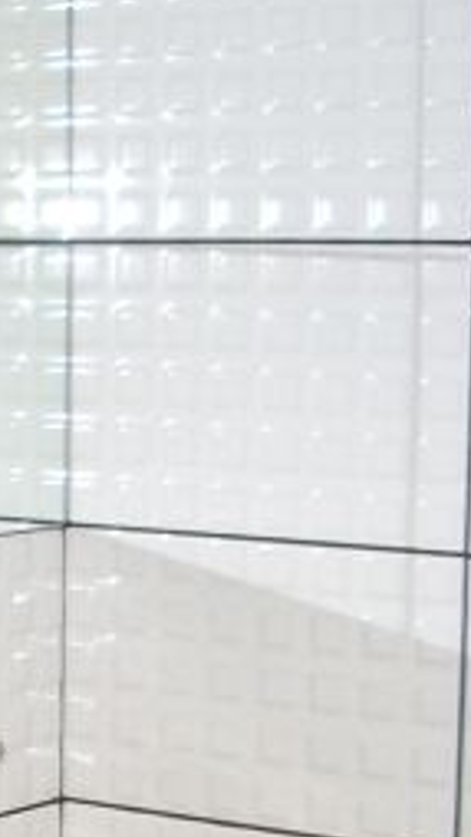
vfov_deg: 17.5
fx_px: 2663
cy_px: 814
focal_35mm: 120
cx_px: -122
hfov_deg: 9.9
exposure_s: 1/40
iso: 100
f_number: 2.6
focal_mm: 5.8
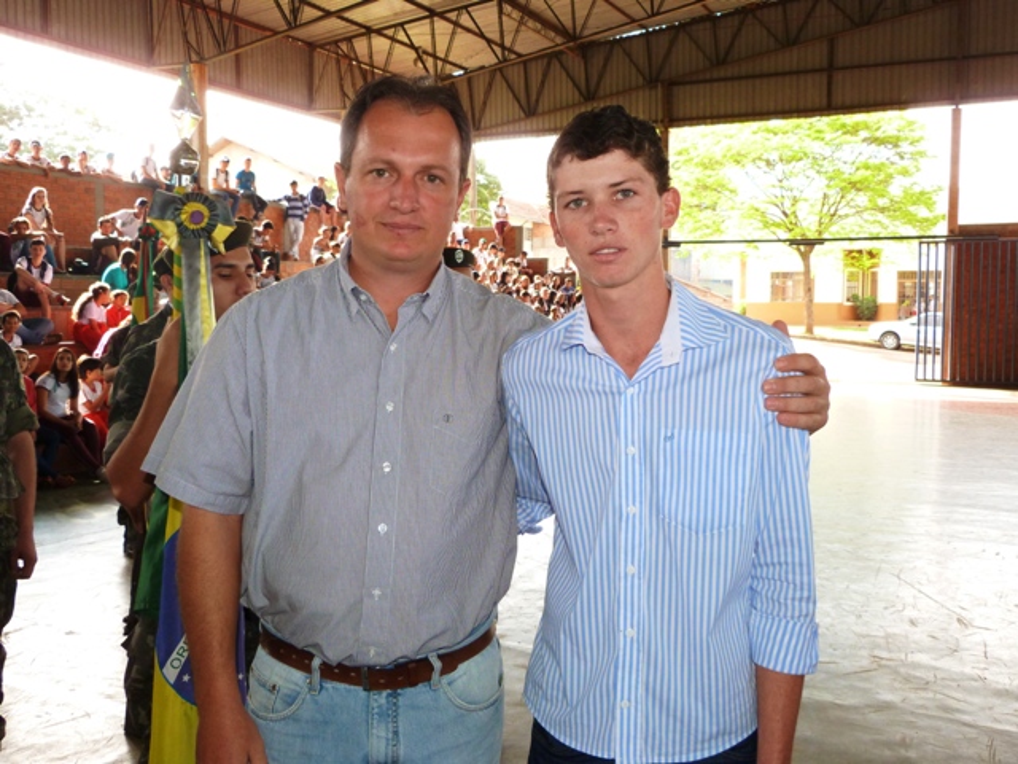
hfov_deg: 55.4
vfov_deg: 42.9
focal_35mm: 33
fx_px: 970
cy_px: 382
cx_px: 509
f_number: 3
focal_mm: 5.9
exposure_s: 1/125
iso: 200
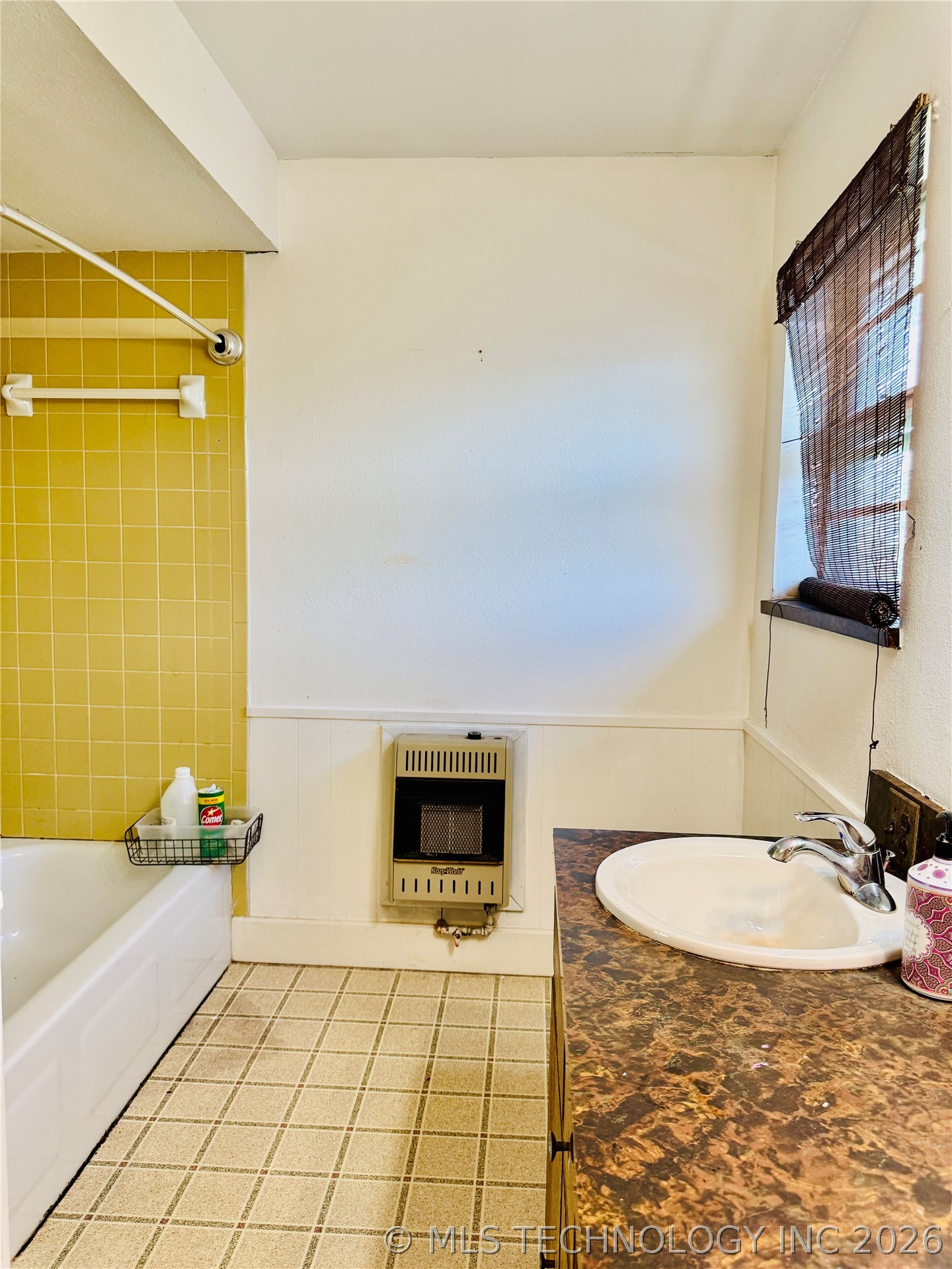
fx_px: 880
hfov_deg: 56.8
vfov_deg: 71.6
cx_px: 476
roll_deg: -1.9
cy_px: 634
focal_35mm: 24
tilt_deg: -4.9
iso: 200
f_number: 1.78
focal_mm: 6.76
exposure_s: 1/120
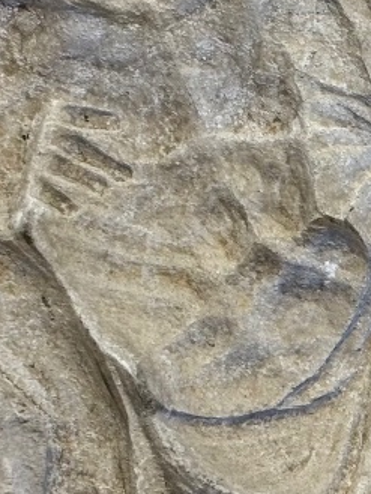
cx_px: 649
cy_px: 311
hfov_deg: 8.2
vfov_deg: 11.3
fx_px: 2499
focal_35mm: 175
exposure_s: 1/50
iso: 50
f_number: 1.78
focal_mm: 6.76
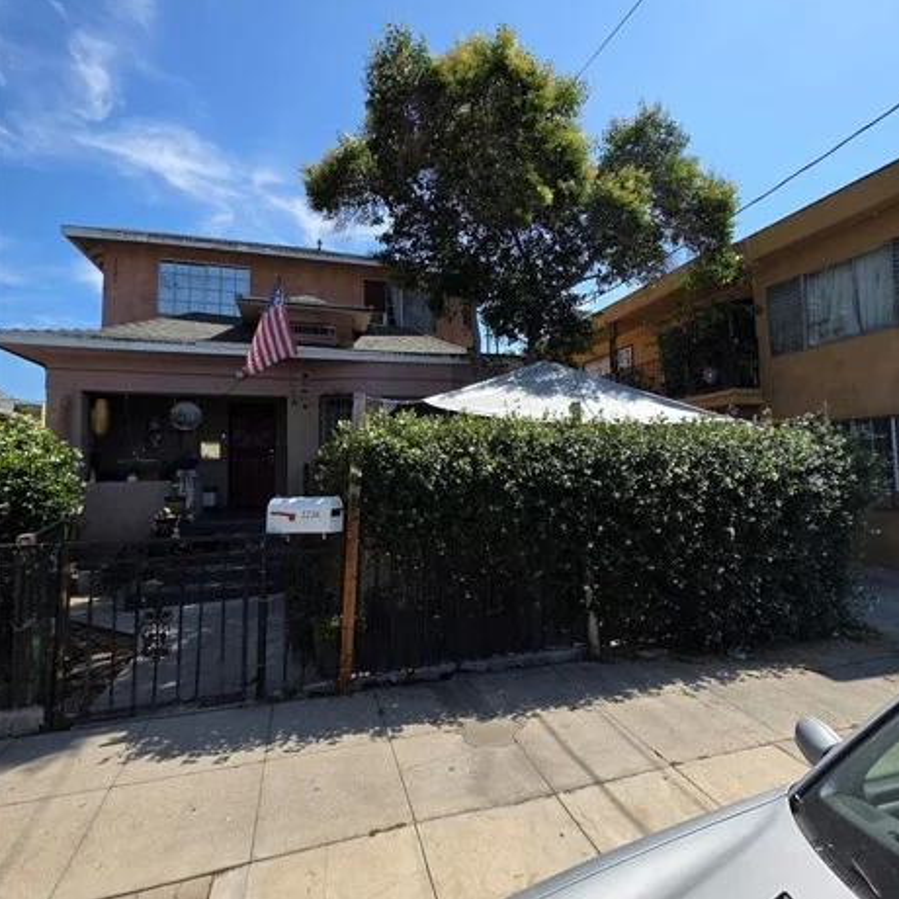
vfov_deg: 87.4
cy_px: 430
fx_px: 470
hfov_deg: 87.4
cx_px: 461
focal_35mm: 16
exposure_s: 1/2000
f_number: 1.9
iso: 40
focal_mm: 2.2
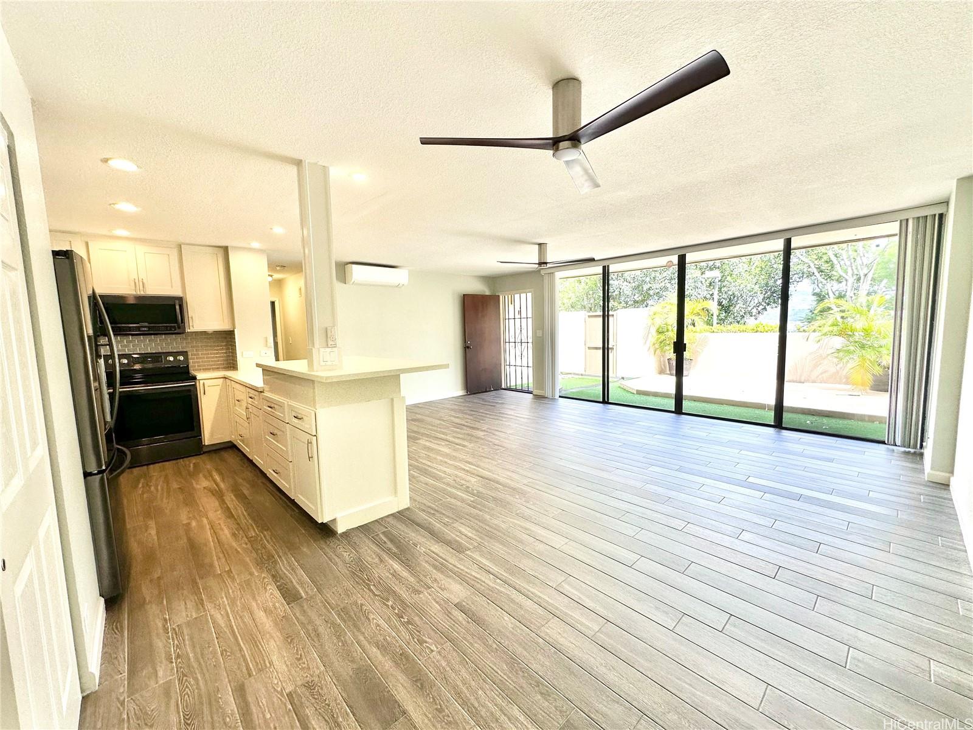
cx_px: 486
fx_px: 394
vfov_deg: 85.7
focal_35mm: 14
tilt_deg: -5.2
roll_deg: +1.3
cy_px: 365
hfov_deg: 102.1
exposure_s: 1/99
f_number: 2.2
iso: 50
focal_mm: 2.22
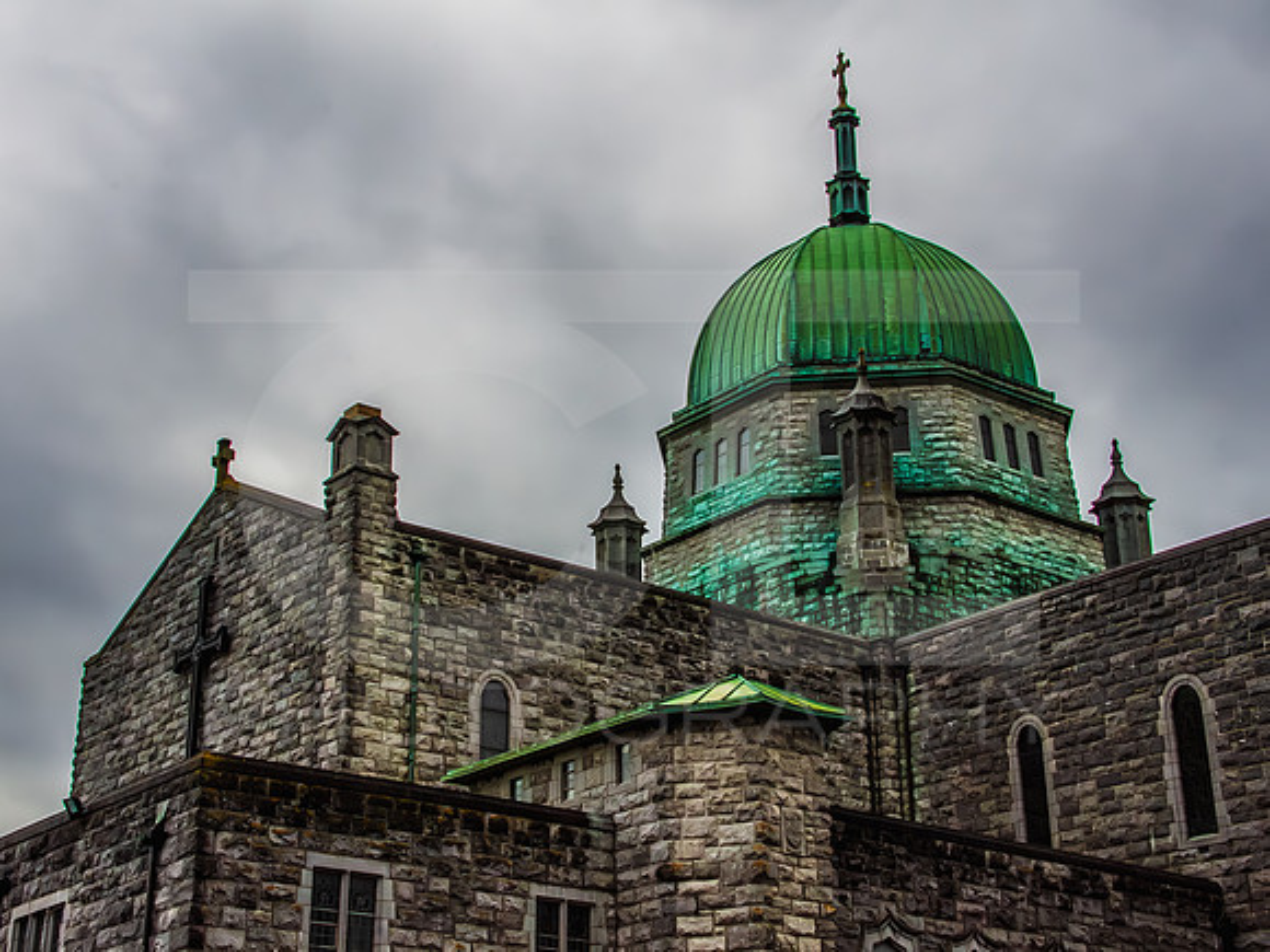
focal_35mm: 55
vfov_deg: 26.4
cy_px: 476
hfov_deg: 34.7
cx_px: 608
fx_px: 2033
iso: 500
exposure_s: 1/400
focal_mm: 34
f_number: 18
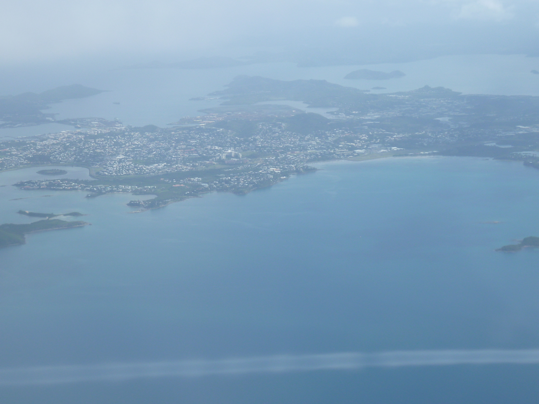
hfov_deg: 25.0
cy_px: 202
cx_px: 270
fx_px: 1215
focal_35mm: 78
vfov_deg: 18.9
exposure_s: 1/500
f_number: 4.5
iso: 80
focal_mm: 12.8
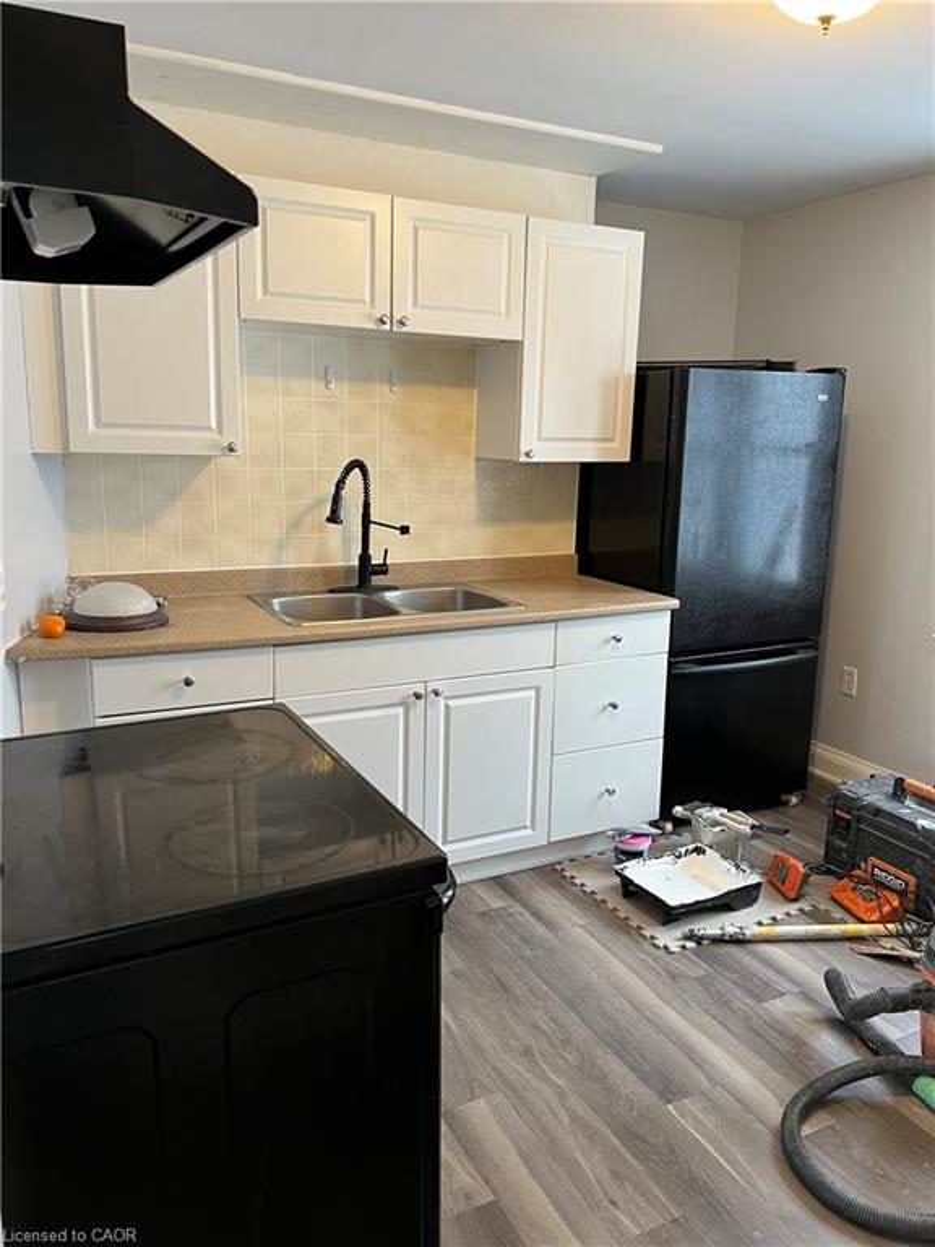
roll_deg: -1.0
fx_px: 936
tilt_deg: -11.3
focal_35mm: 26
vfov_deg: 67.3
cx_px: 468
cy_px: 624
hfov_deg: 53.1
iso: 100
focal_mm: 5.7
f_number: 1.5
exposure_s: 1/60
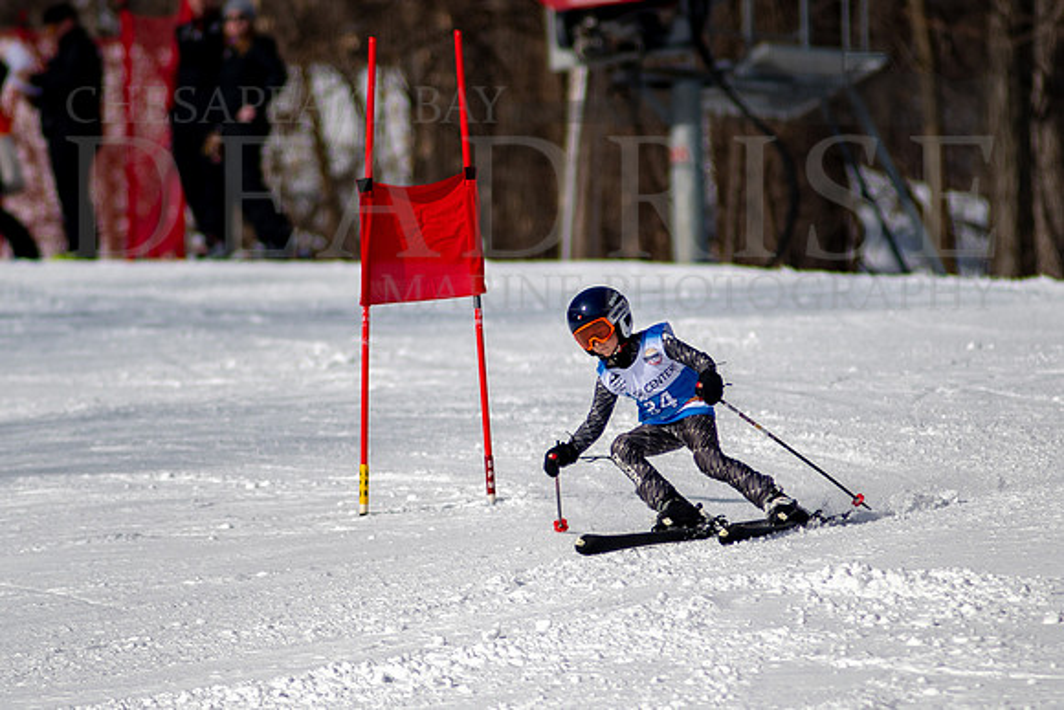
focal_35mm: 700
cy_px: 484
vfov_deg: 2.0
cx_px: 544
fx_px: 20681
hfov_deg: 2.9
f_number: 2.8
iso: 100
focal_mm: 300
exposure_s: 1/8000
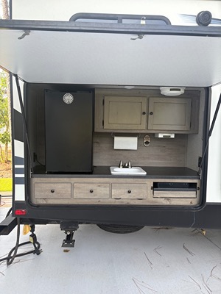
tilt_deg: -3.6
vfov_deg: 67.3
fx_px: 221
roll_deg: -0.9
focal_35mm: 26
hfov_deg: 53.1
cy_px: 147
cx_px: 110
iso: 64
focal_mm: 5.96
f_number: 1.6
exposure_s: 1/223
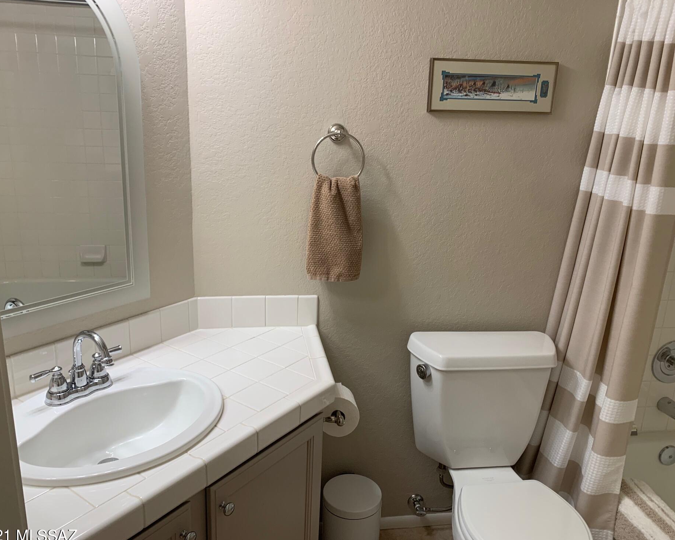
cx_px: 336
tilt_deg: -15.2
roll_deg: -2.1
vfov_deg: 51.5
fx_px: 559
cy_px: 277
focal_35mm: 28
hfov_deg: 62.2
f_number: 1.8
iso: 64
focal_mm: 4.25
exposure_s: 1/60
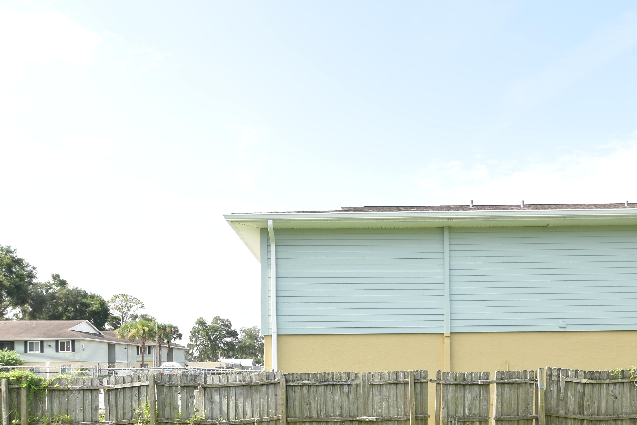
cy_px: 353
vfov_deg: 43.7
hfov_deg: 65.3
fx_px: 495
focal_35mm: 28
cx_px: 353
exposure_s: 1/250
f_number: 8
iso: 220
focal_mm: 10
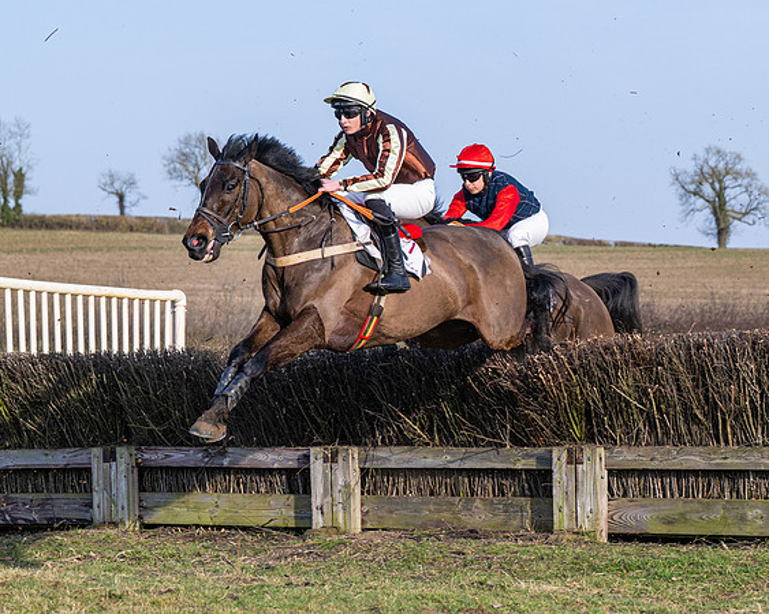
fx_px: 3093
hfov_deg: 14.2
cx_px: 474
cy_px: 266
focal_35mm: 136
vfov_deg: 11.3
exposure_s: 1/1600
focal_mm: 70
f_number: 4
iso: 250
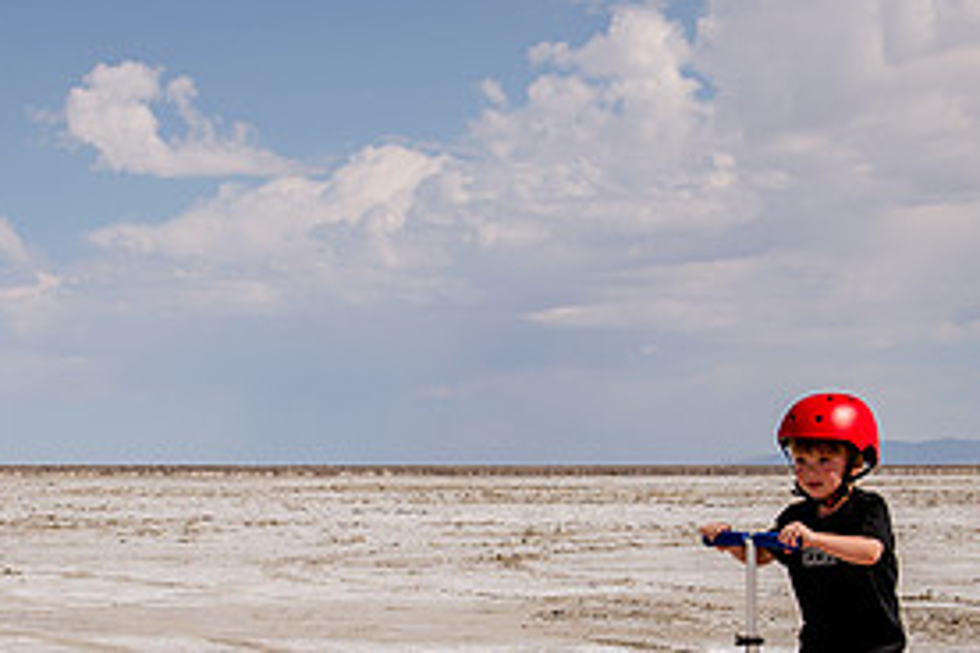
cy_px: 559
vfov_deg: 13.5
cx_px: 561
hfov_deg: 20.2
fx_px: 2749
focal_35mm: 101
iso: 160
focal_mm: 35
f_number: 6.3
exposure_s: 1/1600
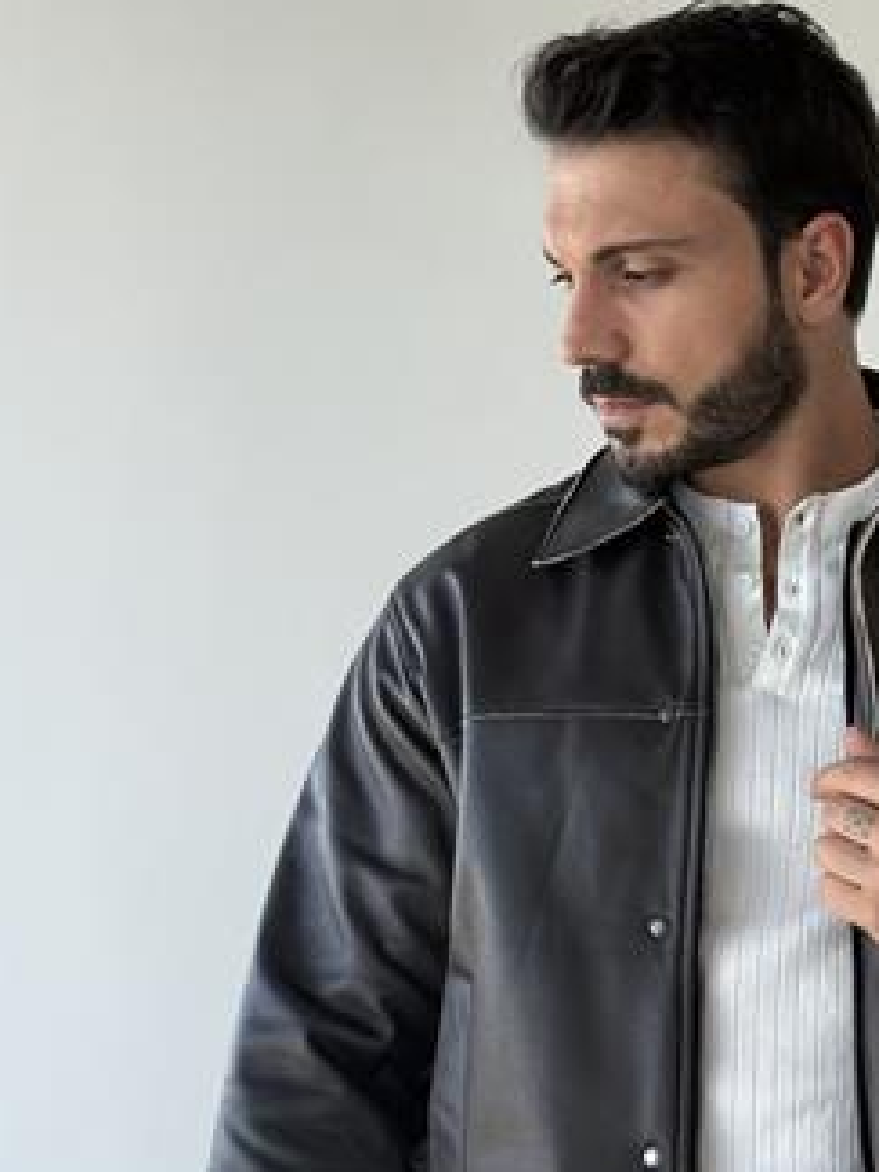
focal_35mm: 79
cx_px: 687
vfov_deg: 24.6
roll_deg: +0.2
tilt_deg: +1.9
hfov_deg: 18.5
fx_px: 2675
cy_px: 790
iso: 100
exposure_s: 1/271
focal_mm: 6.76
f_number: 1.78
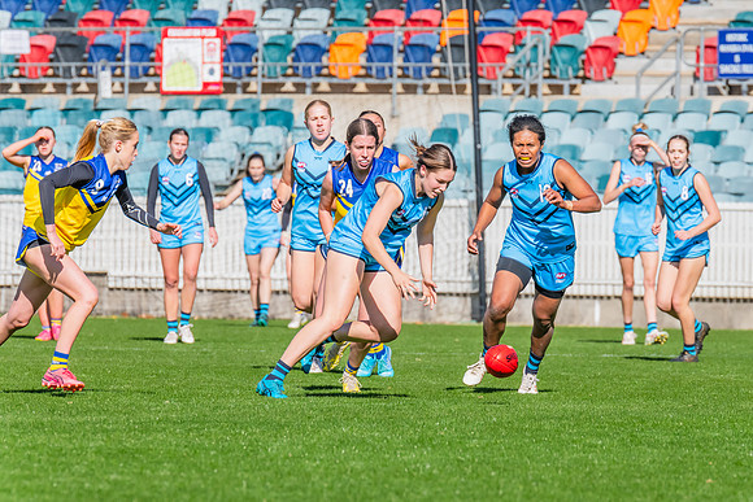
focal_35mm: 531
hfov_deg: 3.9
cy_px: 266
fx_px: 11111
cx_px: 470
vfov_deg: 2.6
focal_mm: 420
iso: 800
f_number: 11
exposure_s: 1/1250
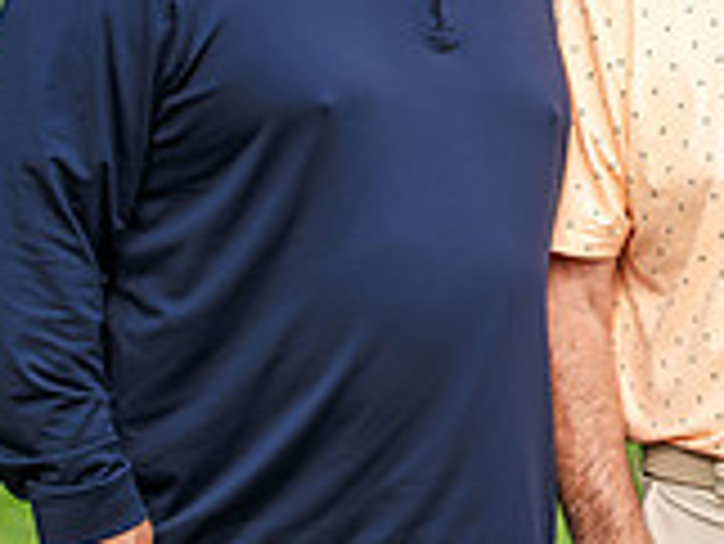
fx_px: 5086
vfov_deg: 6.1
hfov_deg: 8.0
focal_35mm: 243
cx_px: 949
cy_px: 25
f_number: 3.5
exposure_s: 1/640
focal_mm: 70
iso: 100
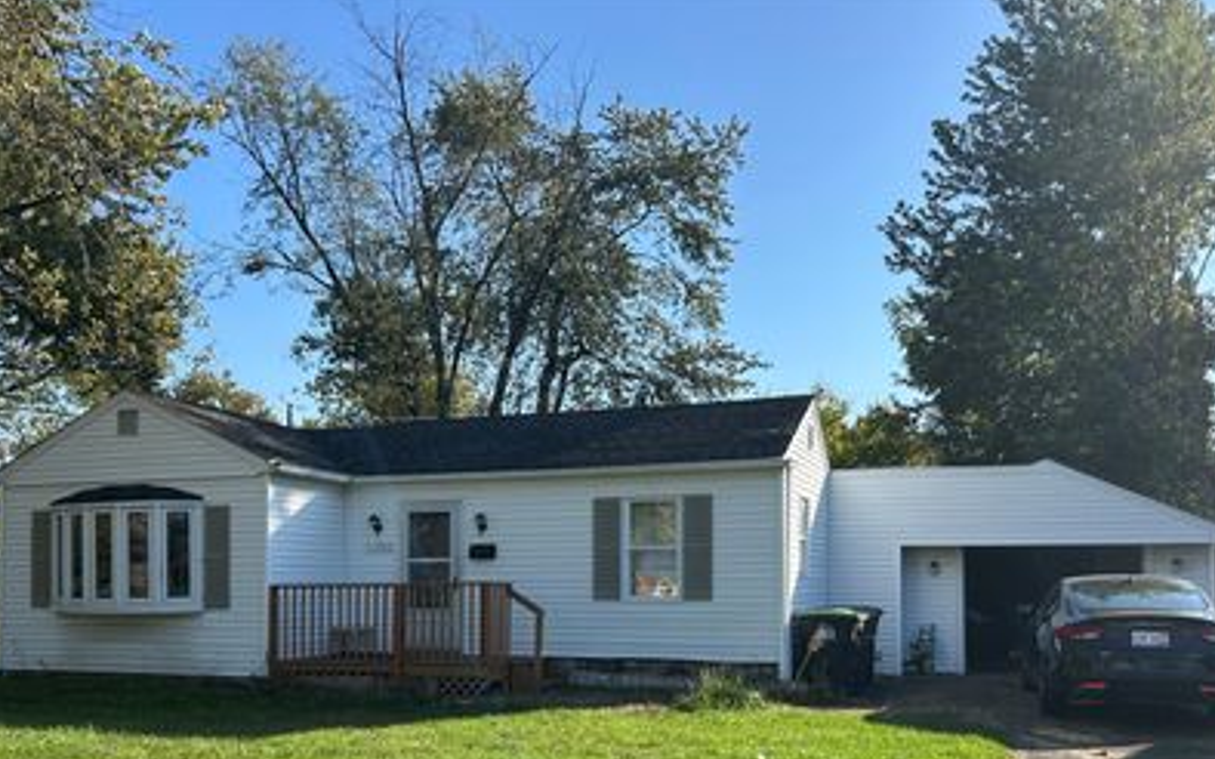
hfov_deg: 55.2
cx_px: 543
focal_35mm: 35
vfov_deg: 35.5
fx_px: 1159
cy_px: 563
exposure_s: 1/2299
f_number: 1.5
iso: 50
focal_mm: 5.7
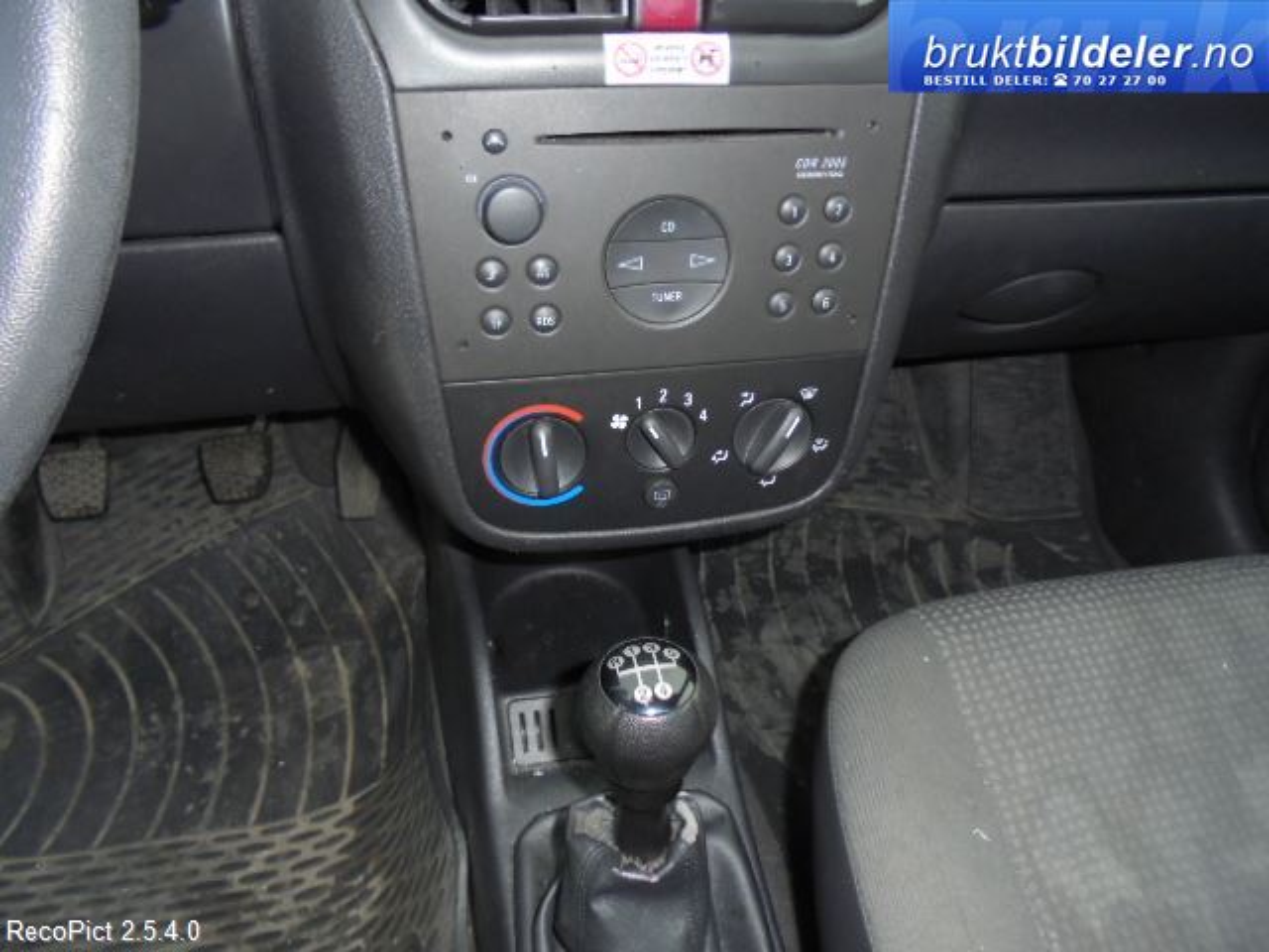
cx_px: 634
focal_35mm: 26
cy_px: 476
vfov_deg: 53.1
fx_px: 953
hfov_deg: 67.3
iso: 200
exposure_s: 1/30
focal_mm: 4.6
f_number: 3.5
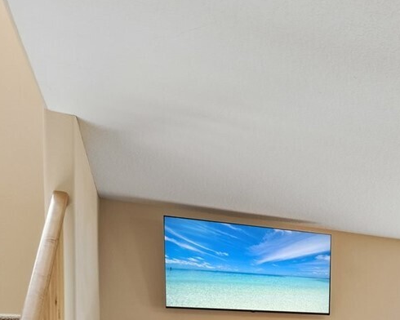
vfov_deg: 25.9
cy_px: 391
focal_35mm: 52
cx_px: 580
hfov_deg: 27.0
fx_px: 616
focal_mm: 16
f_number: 8
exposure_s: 1/125
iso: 400
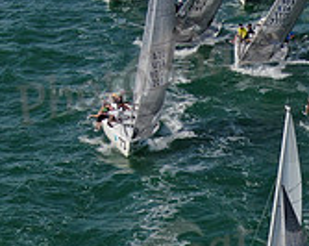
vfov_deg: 9.3
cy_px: 343
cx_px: 418
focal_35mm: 163
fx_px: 1488
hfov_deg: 11.5
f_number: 3.8
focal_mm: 8.6
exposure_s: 1/1250
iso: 100
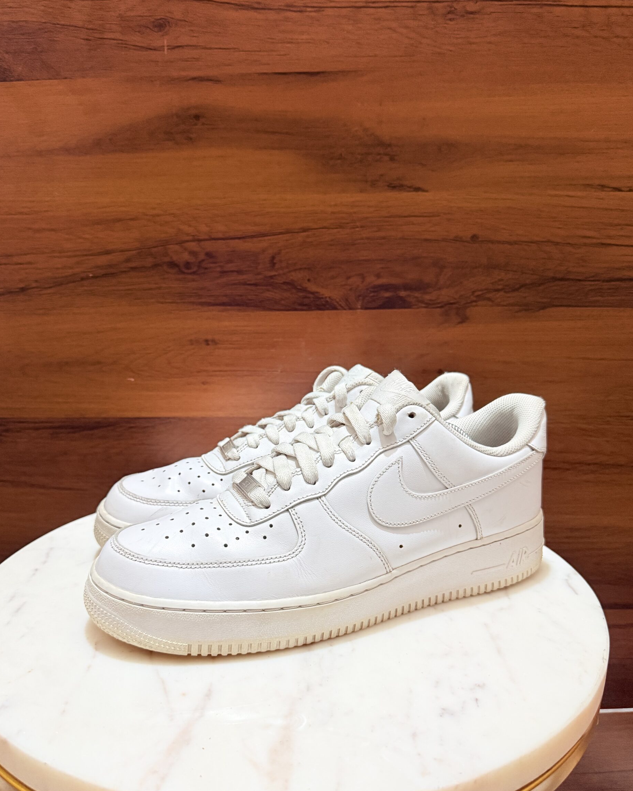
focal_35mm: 26
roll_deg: -0.7
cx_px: 311
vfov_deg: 65.9
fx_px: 609
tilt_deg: -13.0
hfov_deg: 54.9
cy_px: 433
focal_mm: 6.76
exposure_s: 1/50
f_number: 1.78
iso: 320
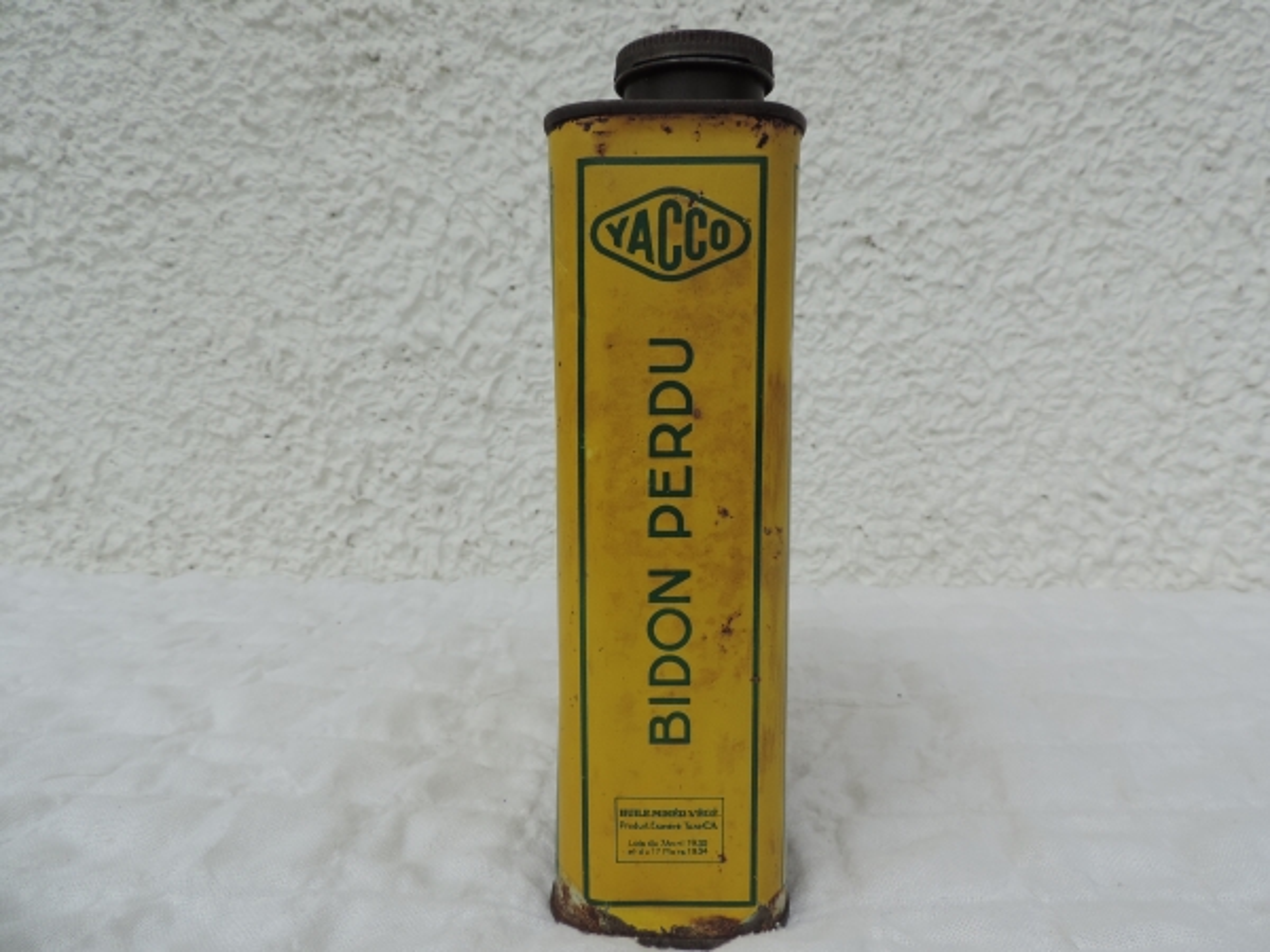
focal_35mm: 24
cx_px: 635
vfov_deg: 56.8
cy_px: 476
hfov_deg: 71.6
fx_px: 881
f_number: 3.3
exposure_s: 1/1600
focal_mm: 4.3
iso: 80
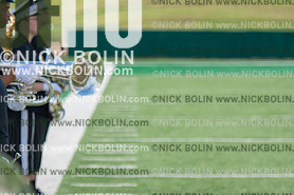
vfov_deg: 6.4
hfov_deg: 9.6
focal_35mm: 213
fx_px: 1738
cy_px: 25
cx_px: 67
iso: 160
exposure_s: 1/2000
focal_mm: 102
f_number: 2.8
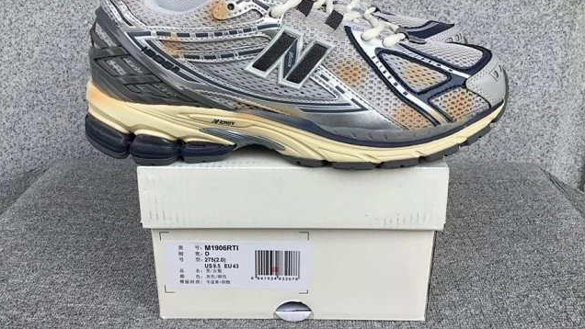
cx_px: 292
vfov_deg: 34.6
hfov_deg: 58.0
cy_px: 136
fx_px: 527
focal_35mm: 34
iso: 25
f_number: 2.4
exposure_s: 1/345
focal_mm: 3.3
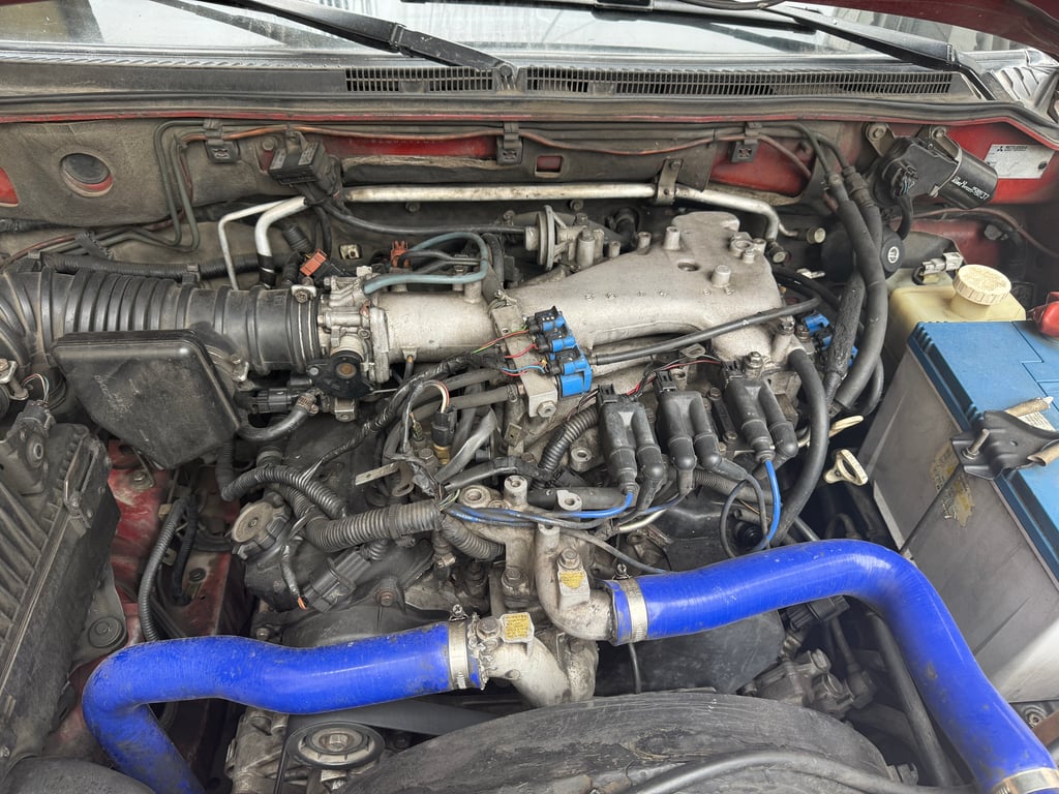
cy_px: 397
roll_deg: -5.9
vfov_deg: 56.8
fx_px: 734
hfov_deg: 71.6
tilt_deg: -40.7
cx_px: 530
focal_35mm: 24
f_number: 1.78
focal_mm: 6.76
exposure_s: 1/121
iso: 100
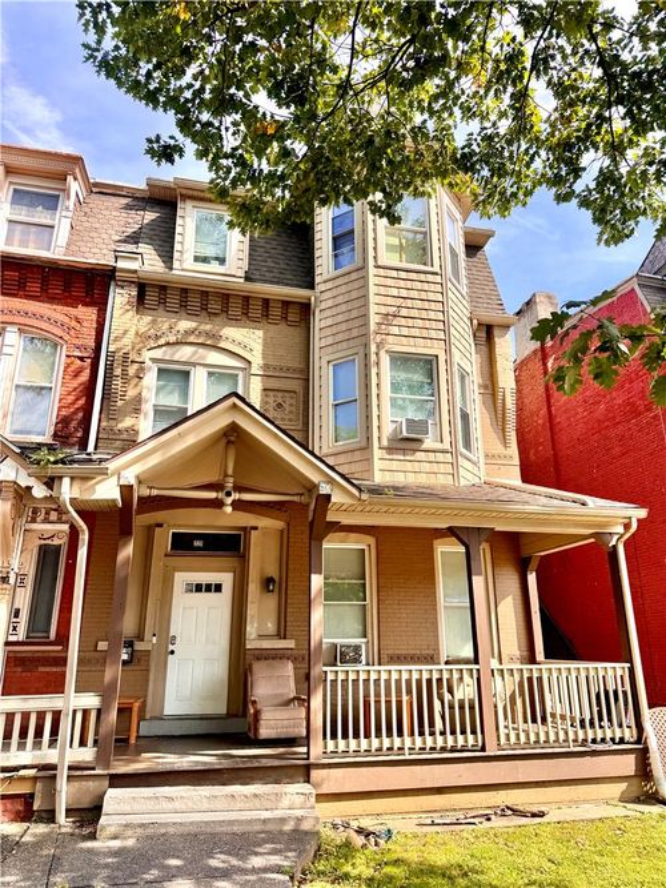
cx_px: 333
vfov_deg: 71.6
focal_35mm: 24
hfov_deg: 56.8
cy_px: 444
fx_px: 616
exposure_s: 1/1721
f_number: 1.78
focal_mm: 6.76
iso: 80
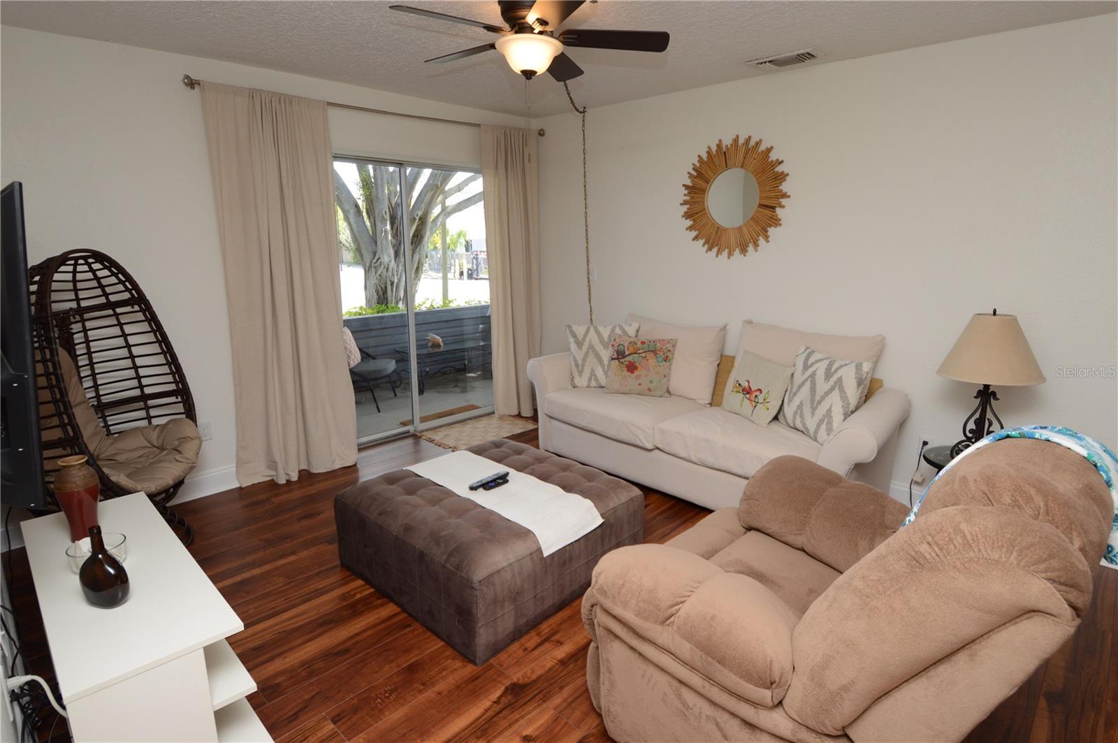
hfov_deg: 90.1
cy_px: 372
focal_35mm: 18
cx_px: 559
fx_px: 558
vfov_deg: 67.3
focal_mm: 12
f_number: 5.6
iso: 400
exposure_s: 1/125
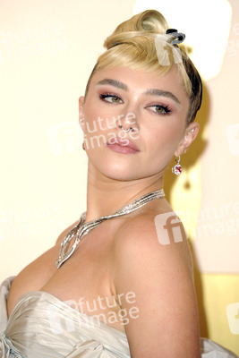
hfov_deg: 4.6
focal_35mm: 300
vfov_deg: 6.9
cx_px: 120
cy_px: 179
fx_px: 2985
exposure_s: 1/200
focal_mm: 300
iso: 1600
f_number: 6.3
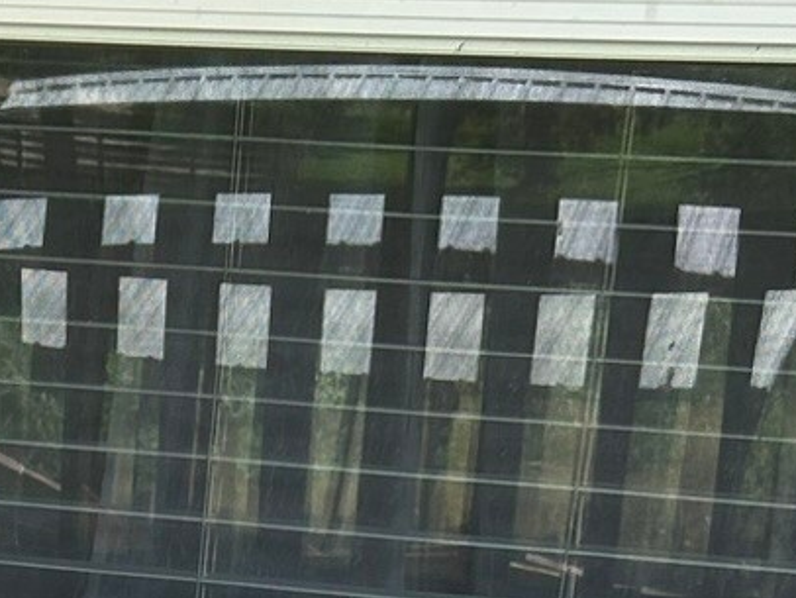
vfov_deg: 10.2
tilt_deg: -24.5
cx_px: -274
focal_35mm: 131
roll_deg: +0.3
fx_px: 3014
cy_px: 1333
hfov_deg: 14.3
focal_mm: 5.7
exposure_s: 1/204
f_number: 1.5
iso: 40
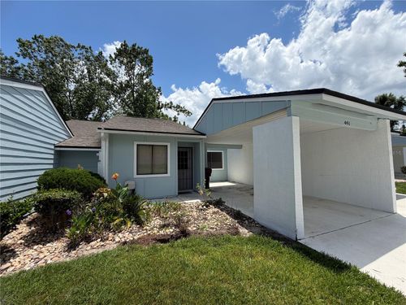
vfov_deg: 85.7
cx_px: 203
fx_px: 164
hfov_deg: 102.1
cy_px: 152
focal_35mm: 14
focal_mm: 2.22
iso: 20
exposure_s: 1/1033
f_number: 2.2
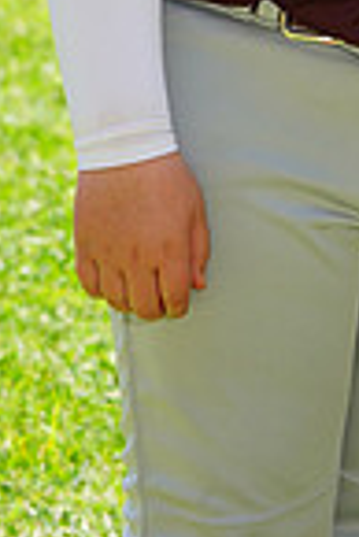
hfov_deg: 2.1
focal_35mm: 663
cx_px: 614
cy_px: -415
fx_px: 9893
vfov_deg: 3.1
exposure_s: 1/160
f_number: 8
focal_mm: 166
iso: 200
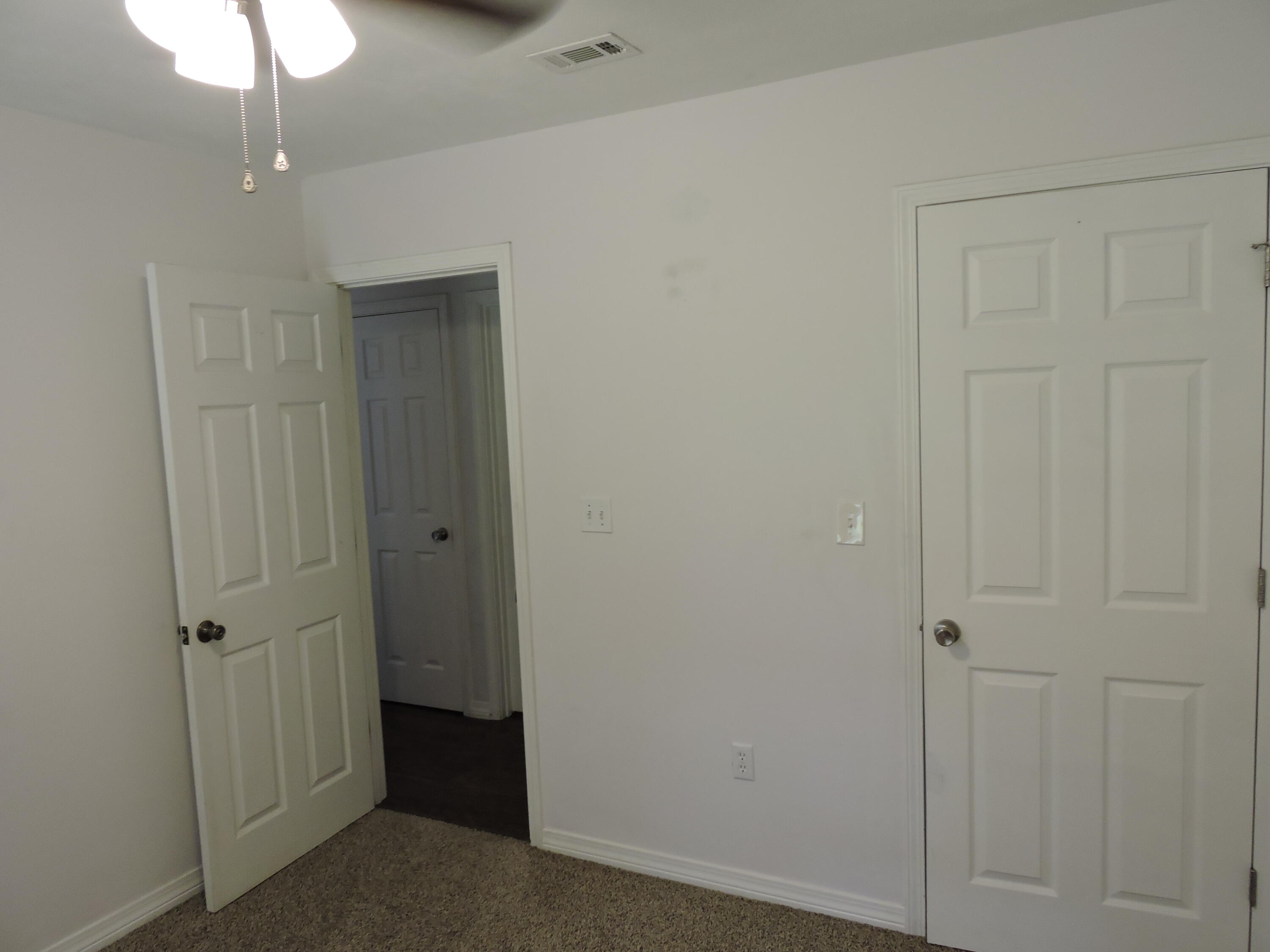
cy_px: 476
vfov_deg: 56.8
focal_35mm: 24
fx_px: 881
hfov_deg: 71.6
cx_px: 635
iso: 220
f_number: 3.3
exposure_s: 1/30
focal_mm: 4.3
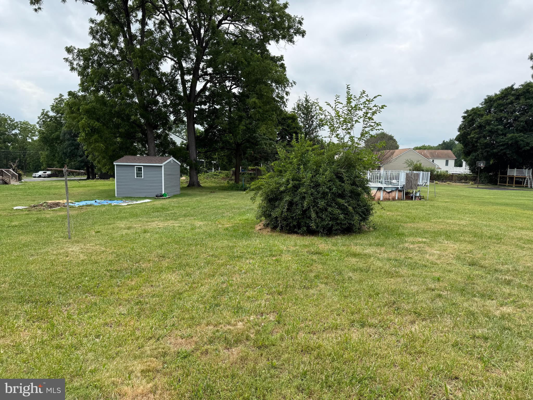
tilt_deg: -4.0
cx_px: 266
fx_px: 370
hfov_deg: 71.6
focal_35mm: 24
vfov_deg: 56.8
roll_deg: -1.1
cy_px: 200
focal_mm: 6.76
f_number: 1.78
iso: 80
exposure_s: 1/2232
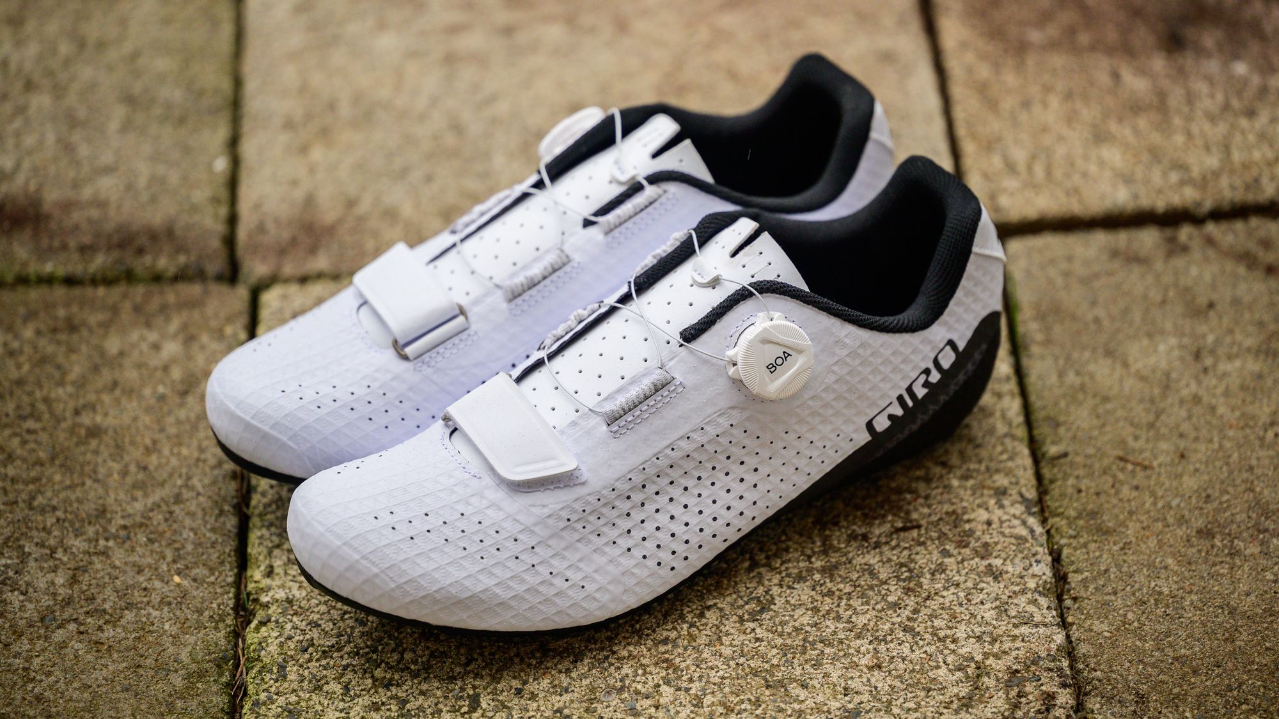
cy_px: 332
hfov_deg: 18.4
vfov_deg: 10.4
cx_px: 676
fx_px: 3940
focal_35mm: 116
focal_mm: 105
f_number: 3
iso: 800
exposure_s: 1/400
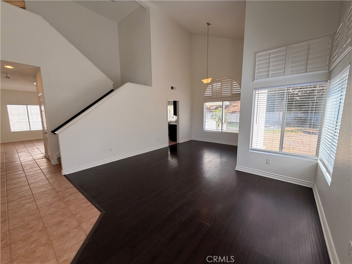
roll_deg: +0.6
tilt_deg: -6.9
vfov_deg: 85.7
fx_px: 142
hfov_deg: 102.1
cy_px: 132
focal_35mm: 14
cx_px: 176
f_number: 2.2
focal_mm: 2.22
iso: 64
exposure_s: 1/165
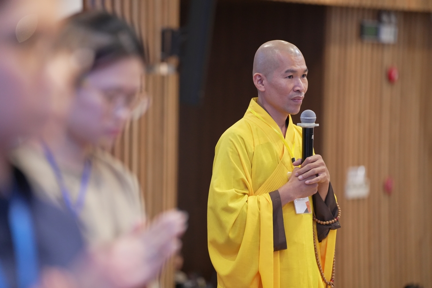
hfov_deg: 13.7
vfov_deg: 9.1
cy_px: 144
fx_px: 1800
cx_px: 216
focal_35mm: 150
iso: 4000
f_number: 2.8
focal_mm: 150
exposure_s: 1/160
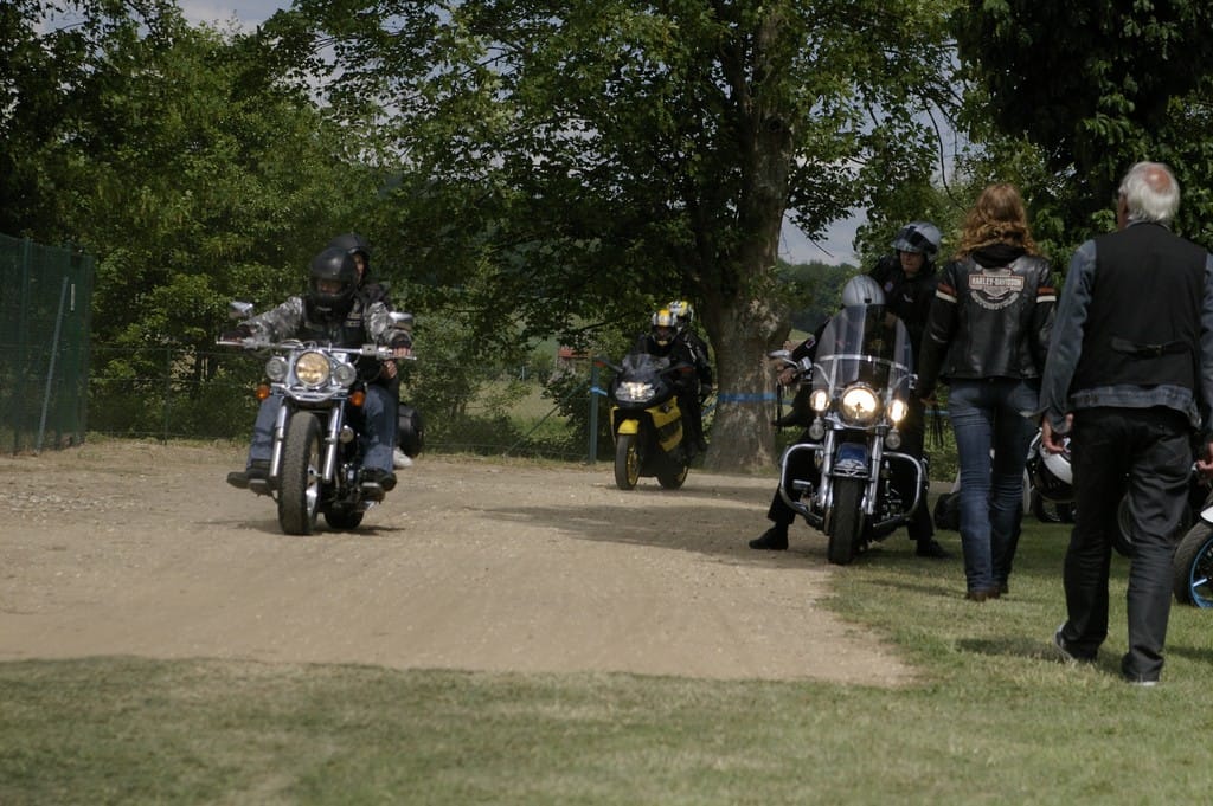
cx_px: 606
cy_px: 403
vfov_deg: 13.0
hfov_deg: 19.5
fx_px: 3535
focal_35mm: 105
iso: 800
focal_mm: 70
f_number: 5
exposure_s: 1/4000
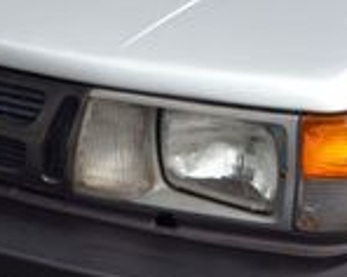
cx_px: 345
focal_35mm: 134
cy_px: -35
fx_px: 1374
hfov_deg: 14.2
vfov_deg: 11.3
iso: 200
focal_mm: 22
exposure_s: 1/200
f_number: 7.1
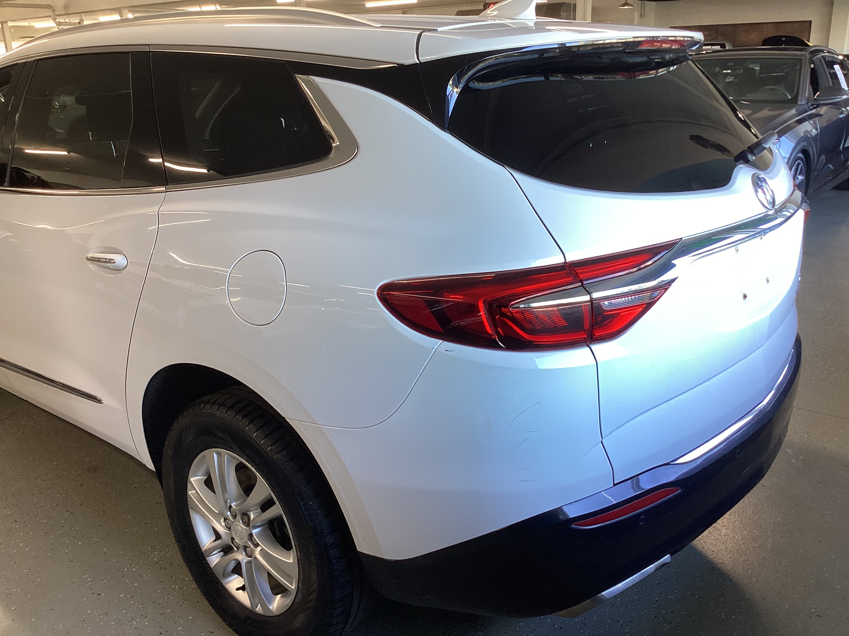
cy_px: 318
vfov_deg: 45.4
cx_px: 424
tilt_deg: -20.0
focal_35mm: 31
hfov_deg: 58.4
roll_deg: +1.4
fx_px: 760
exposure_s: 1/50
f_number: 2.4
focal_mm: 3.3
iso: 50
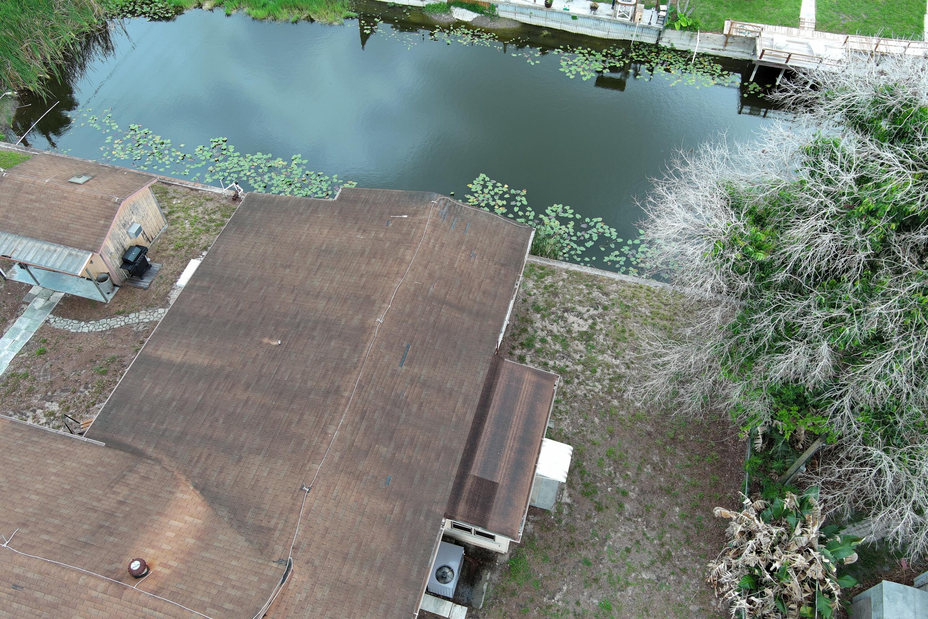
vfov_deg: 45.0
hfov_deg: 63.7
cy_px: 310
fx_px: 747
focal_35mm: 29
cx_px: 464
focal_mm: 10.57
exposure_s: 1/143
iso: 100
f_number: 2.8
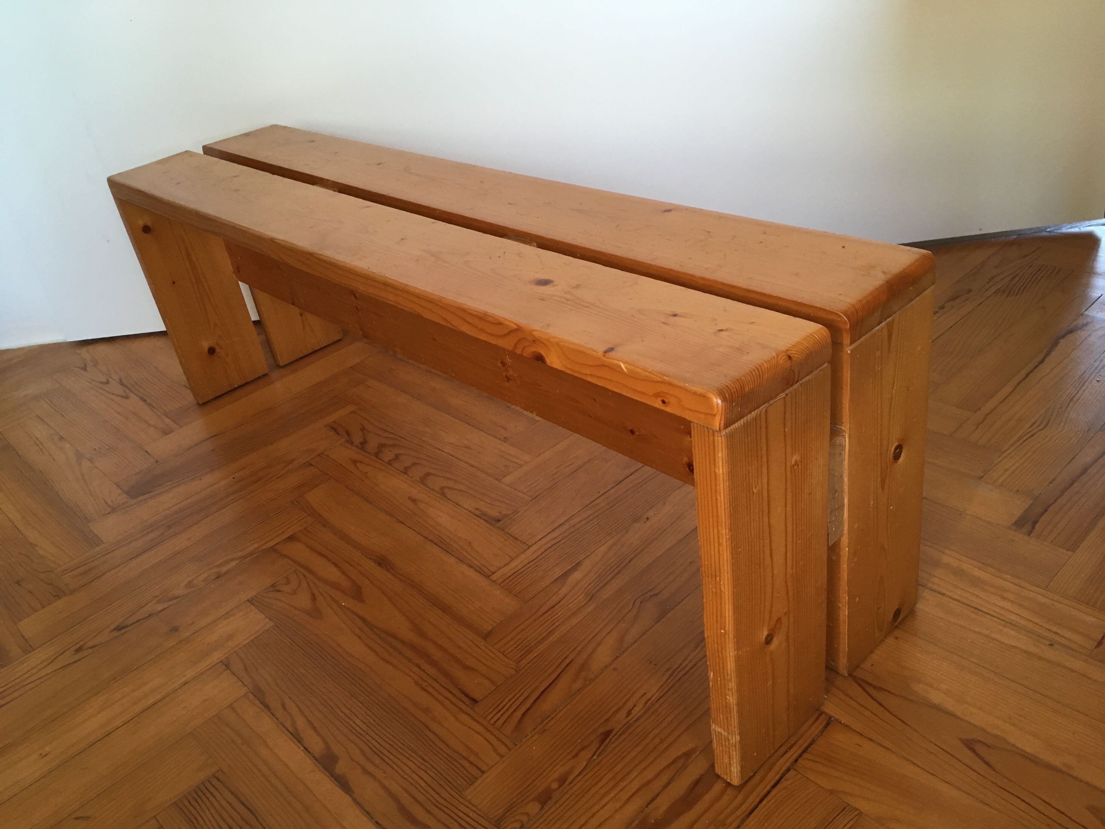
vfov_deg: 48.2
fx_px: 926
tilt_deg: -31.1
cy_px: 414
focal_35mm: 29
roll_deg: +10.4
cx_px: 552
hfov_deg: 61.7
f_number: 2.2
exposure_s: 1/33
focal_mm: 4.15
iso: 125
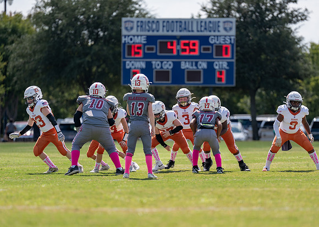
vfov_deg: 5.4
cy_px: 141
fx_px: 2398
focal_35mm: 265
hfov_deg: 7.6
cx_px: 181
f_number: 2.8
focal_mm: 200
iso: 125
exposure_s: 1/2500
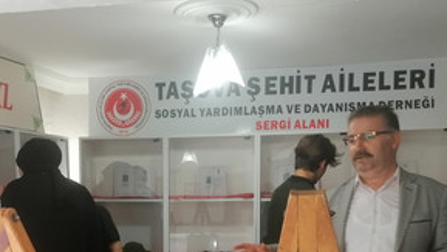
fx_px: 581
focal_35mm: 49
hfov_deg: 41.6
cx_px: 156
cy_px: 256
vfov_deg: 23.4
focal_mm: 5.4
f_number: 1.8
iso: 200
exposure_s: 1/100
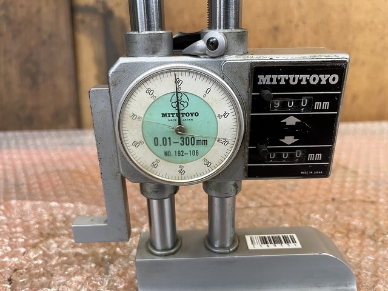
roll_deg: +1.3
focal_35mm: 26
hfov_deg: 67.3
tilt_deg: -23.6
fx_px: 291
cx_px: 194
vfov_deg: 53.1
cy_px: 146
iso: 125
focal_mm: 5.1
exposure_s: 1/83
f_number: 1.6
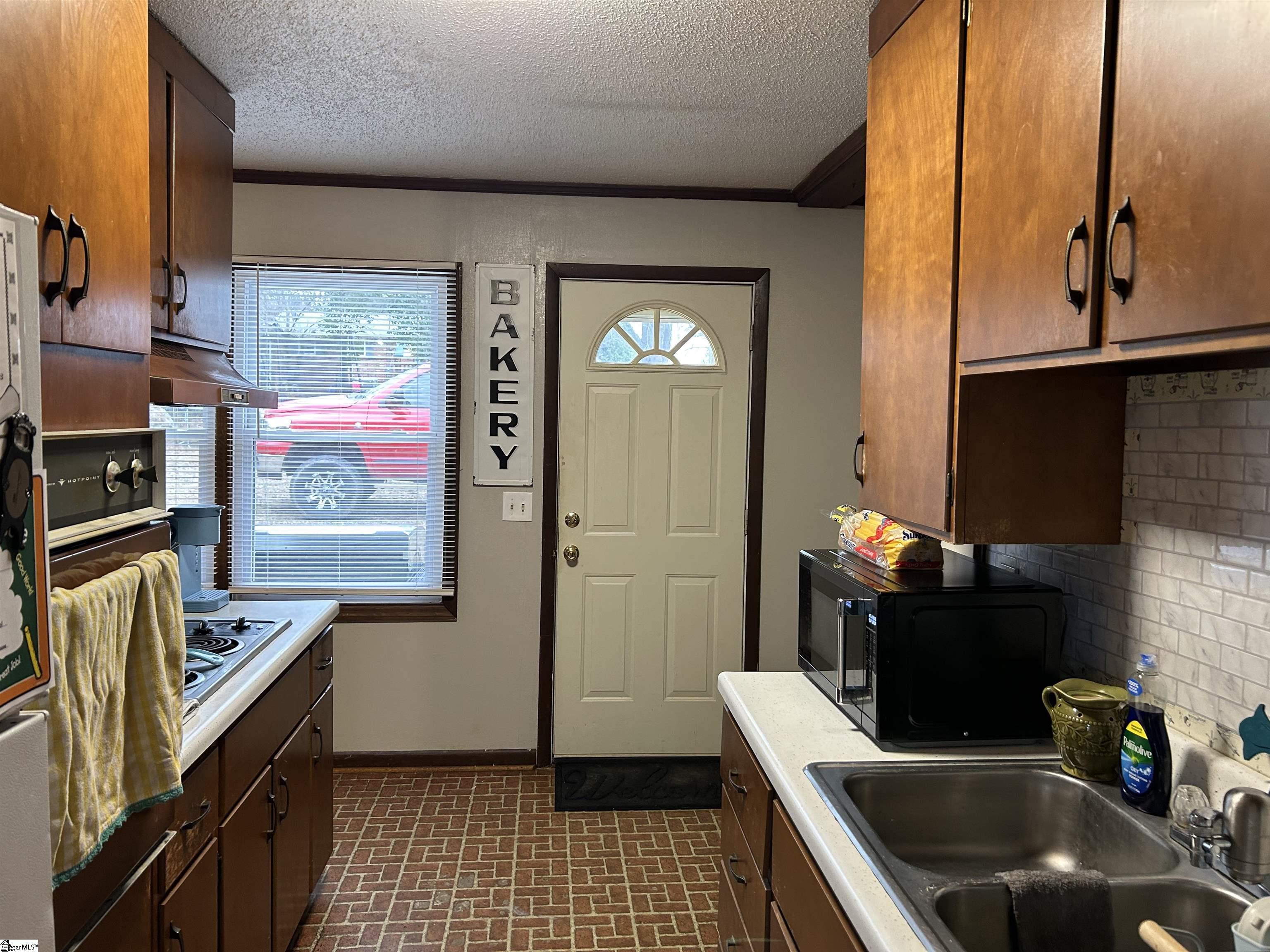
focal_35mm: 26
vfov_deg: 53.1
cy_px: 476
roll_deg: -0.9
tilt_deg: -3.7
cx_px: 635
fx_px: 954
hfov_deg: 67.3
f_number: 1.5
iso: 125
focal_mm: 5.7
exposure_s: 1/60
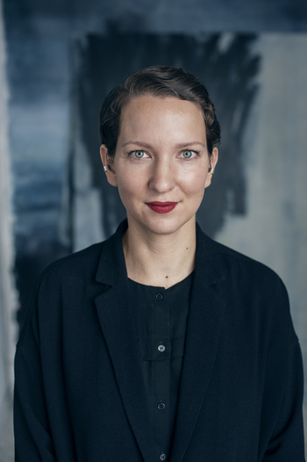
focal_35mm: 50
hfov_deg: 27.0
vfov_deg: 39.6
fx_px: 640
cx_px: 154
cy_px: 231
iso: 1000
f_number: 3.5
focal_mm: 50
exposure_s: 1/400
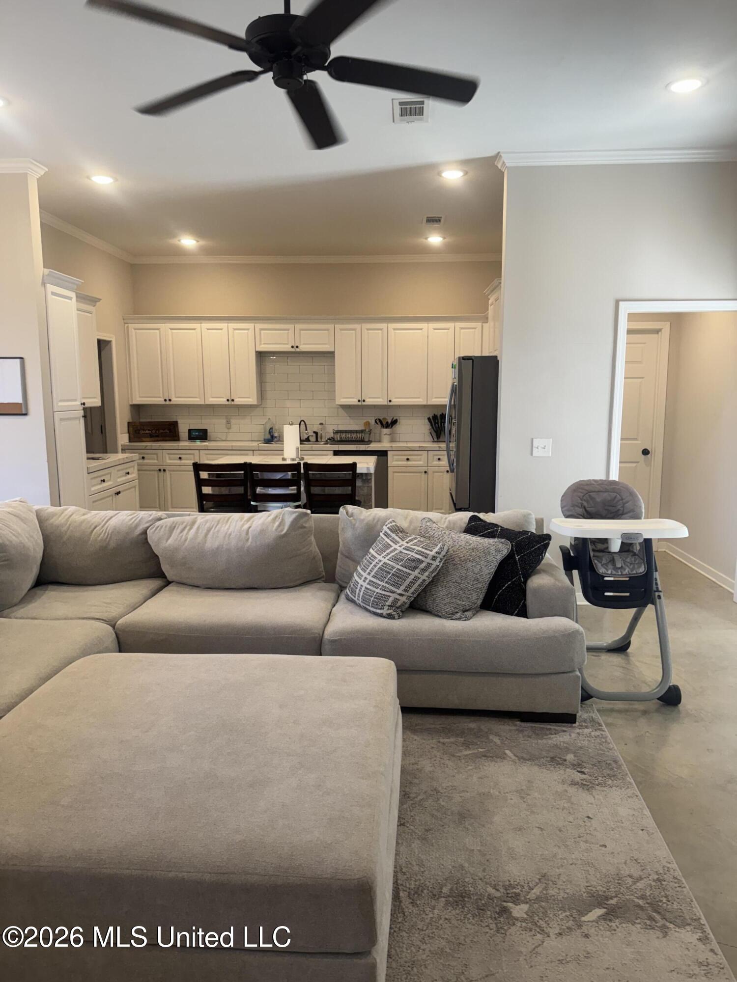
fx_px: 681
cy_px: 491
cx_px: 368
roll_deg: -0.6
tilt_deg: -5.8
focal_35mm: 24
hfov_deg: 56.8
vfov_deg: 71.6
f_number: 1.78
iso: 200
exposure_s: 1/120
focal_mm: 6.76
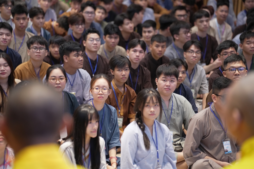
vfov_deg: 9.1
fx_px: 1058
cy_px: 84
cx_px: 127
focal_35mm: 150
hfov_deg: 13.7
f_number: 2.8
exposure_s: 1/160
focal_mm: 150
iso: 2500
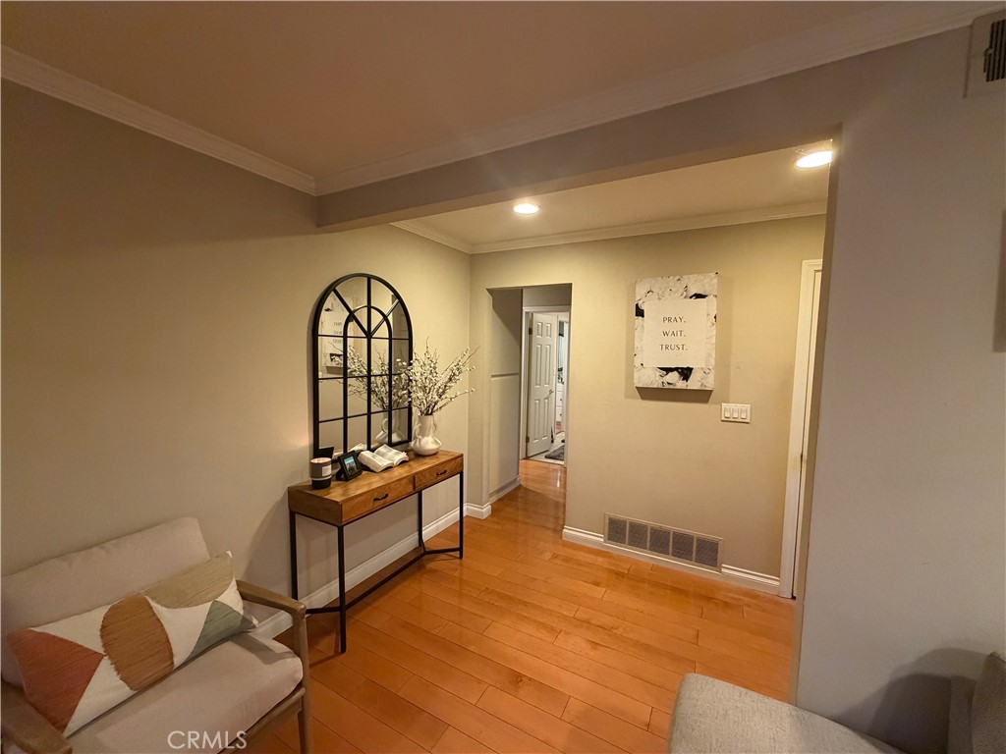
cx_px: 503
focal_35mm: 14
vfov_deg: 85.7
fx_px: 407
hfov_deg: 102.1
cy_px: 377
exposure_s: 1/60
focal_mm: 2.22
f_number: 2.2
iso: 640
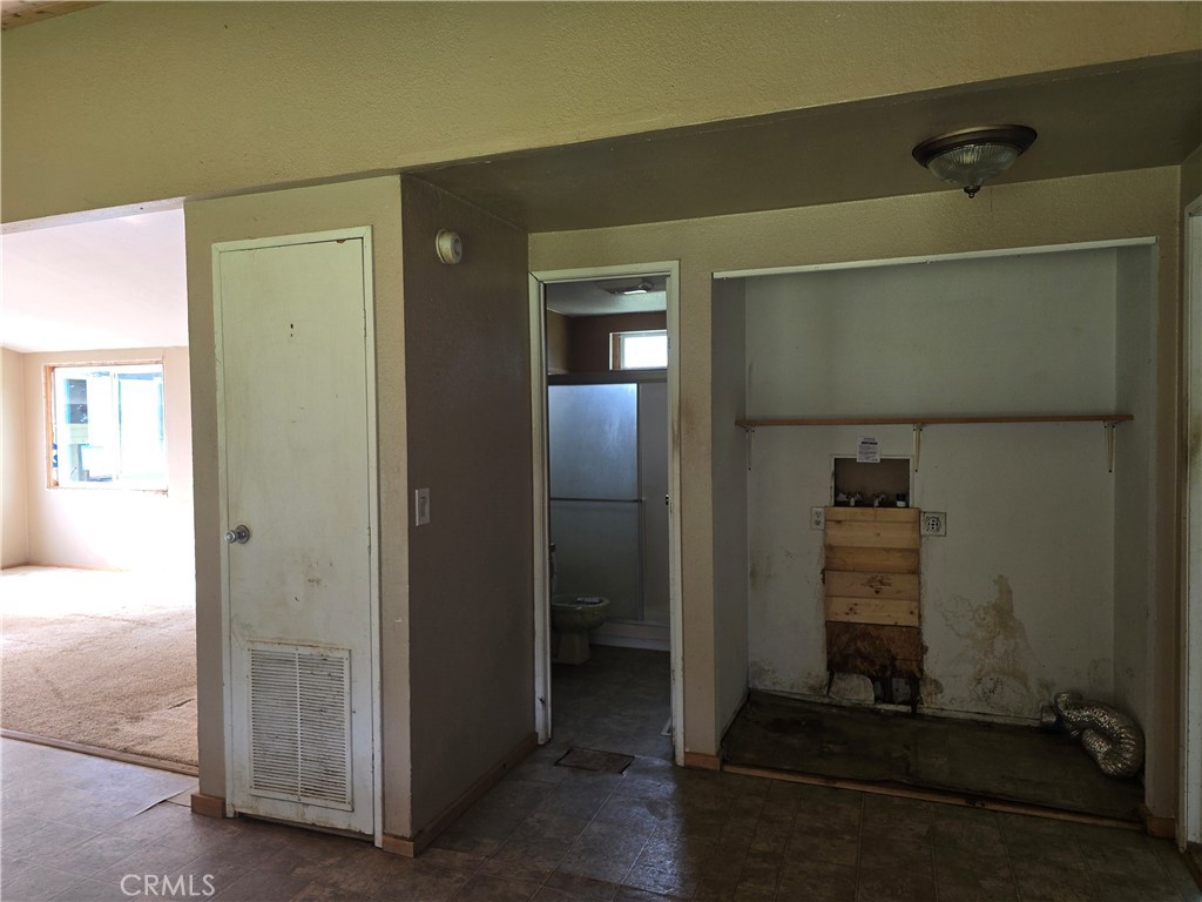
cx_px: 601
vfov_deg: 58.9
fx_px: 799
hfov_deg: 73.9
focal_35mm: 23
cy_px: 451
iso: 100
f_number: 1.7
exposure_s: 1/60
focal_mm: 6.3
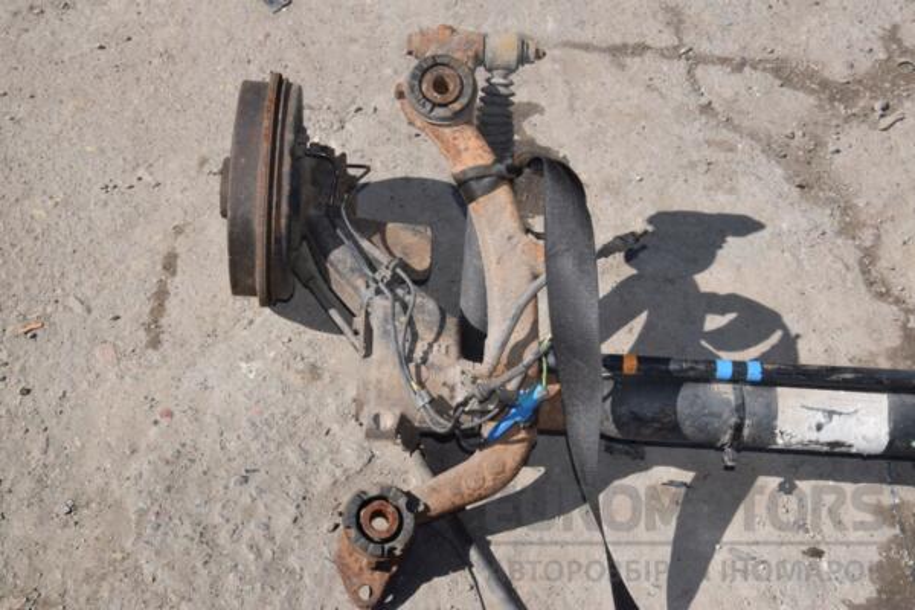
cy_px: 305
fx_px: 1449
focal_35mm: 57
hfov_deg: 35.1
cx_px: 458
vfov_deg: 23.8
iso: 800
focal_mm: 38
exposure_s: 1/200
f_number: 25
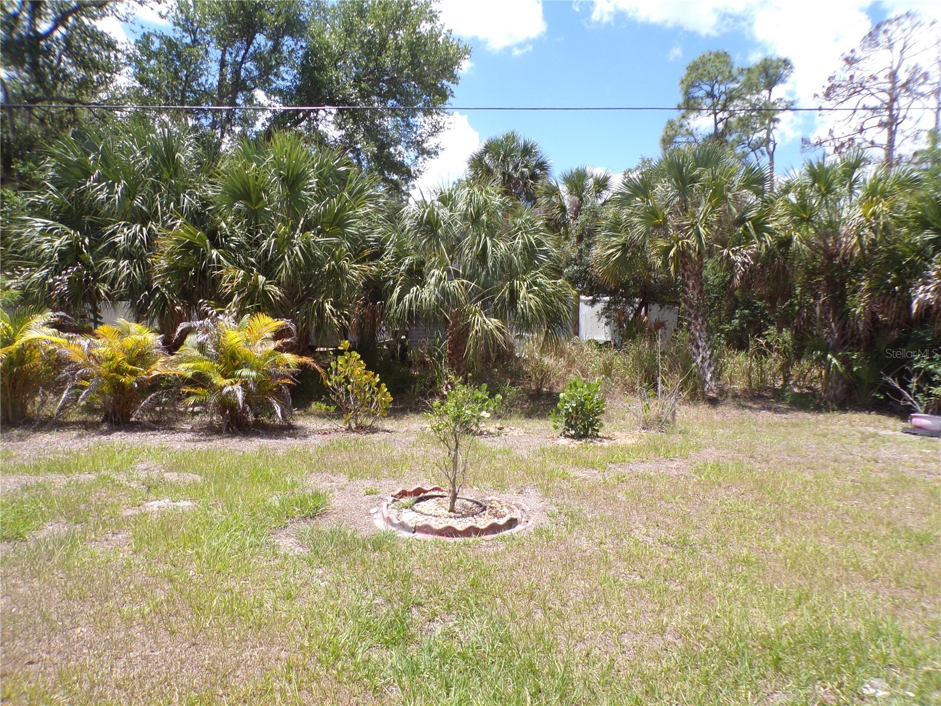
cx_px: 470
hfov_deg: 71.6
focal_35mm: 24
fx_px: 652
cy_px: 353
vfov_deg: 56.8
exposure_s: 1/180
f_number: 5.8
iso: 80
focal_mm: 4.3
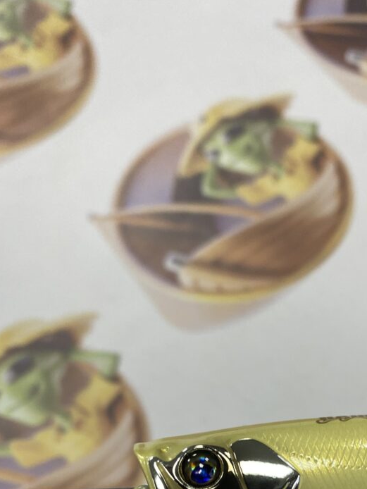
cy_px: 469
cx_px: 348
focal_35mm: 48
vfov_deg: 36.4
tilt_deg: -64.9
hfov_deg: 28.8
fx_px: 678
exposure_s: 1/60
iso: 64
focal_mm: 4.25
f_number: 1.8
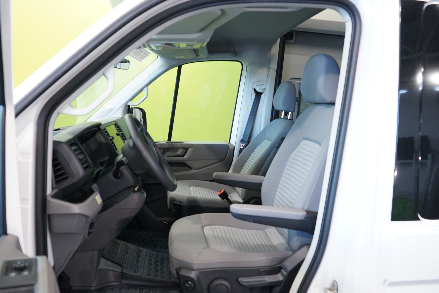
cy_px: 146
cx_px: 220
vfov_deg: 42.3
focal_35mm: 31
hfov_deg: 60.3
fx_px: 378
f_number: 6.3
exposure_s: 1/25
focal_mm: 31
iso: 800
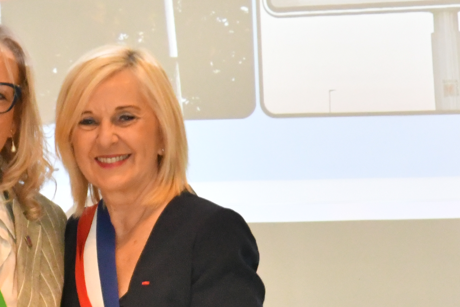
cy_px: 277
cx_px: 84
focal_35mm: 286
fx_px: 3654
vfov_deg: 4.8
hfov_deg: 7.2
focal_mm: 68
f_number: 5.6
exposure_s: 1/320
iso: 6400
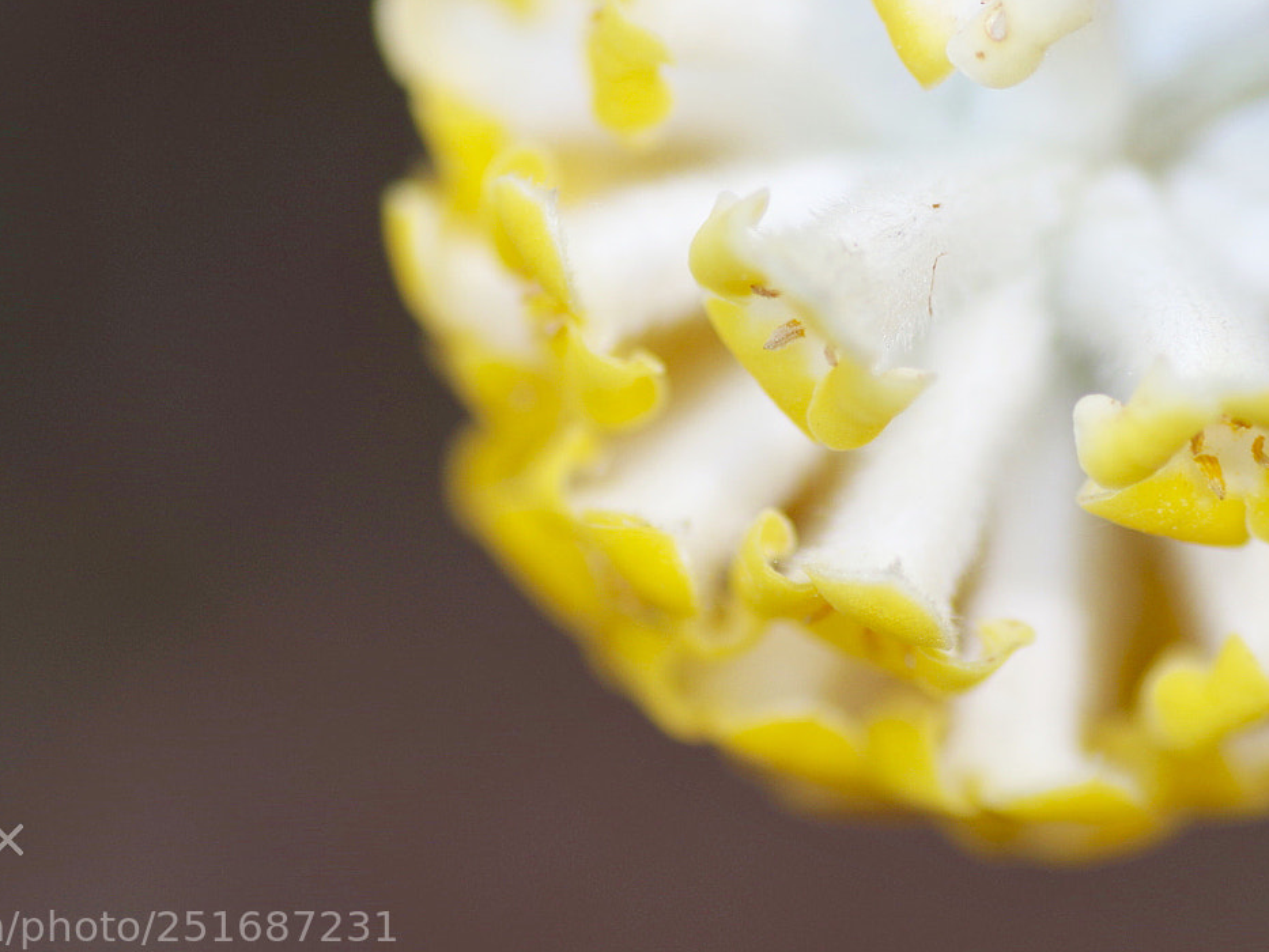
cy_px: 313
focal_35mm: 222
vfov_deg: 6.7
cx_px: 774
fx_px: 8139
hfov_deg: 8.9
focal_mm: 90
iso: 100
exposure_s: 1/200
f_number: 2.8
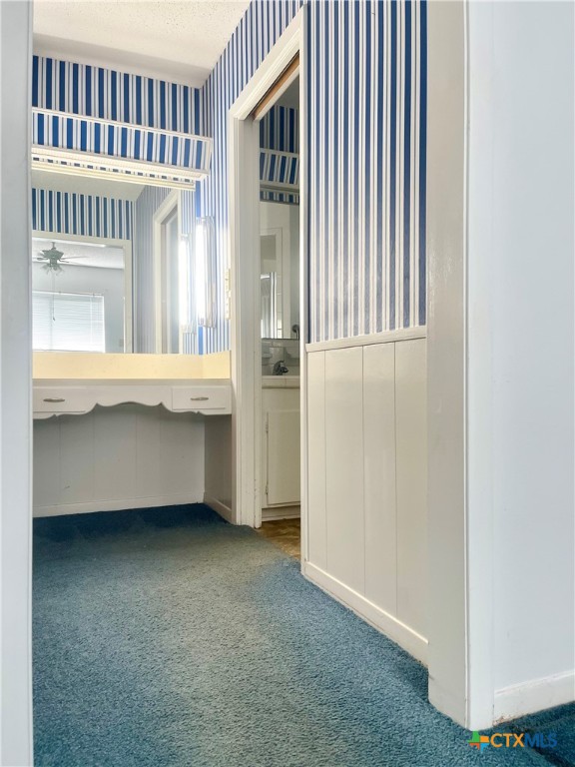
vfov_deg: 69.4
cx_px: 288
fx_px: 554
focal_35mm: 25
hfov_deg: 54.9
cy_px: 384
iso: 125
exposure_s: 1/120
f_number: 1.6
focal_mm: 5.1
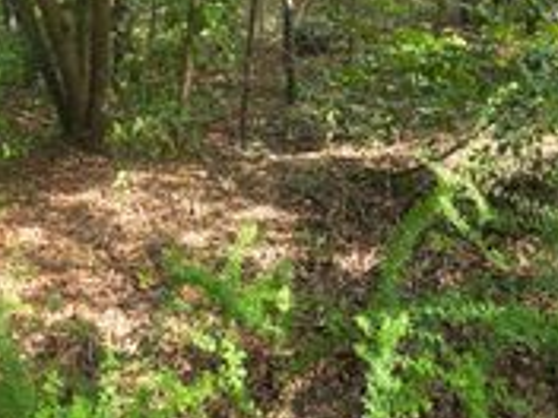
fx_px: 596
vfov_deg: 34.8
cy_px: -8
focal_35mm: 37
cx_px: 273
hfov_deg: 50.1
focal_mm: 2.2
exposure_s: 1/120
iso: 40
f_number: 1.9
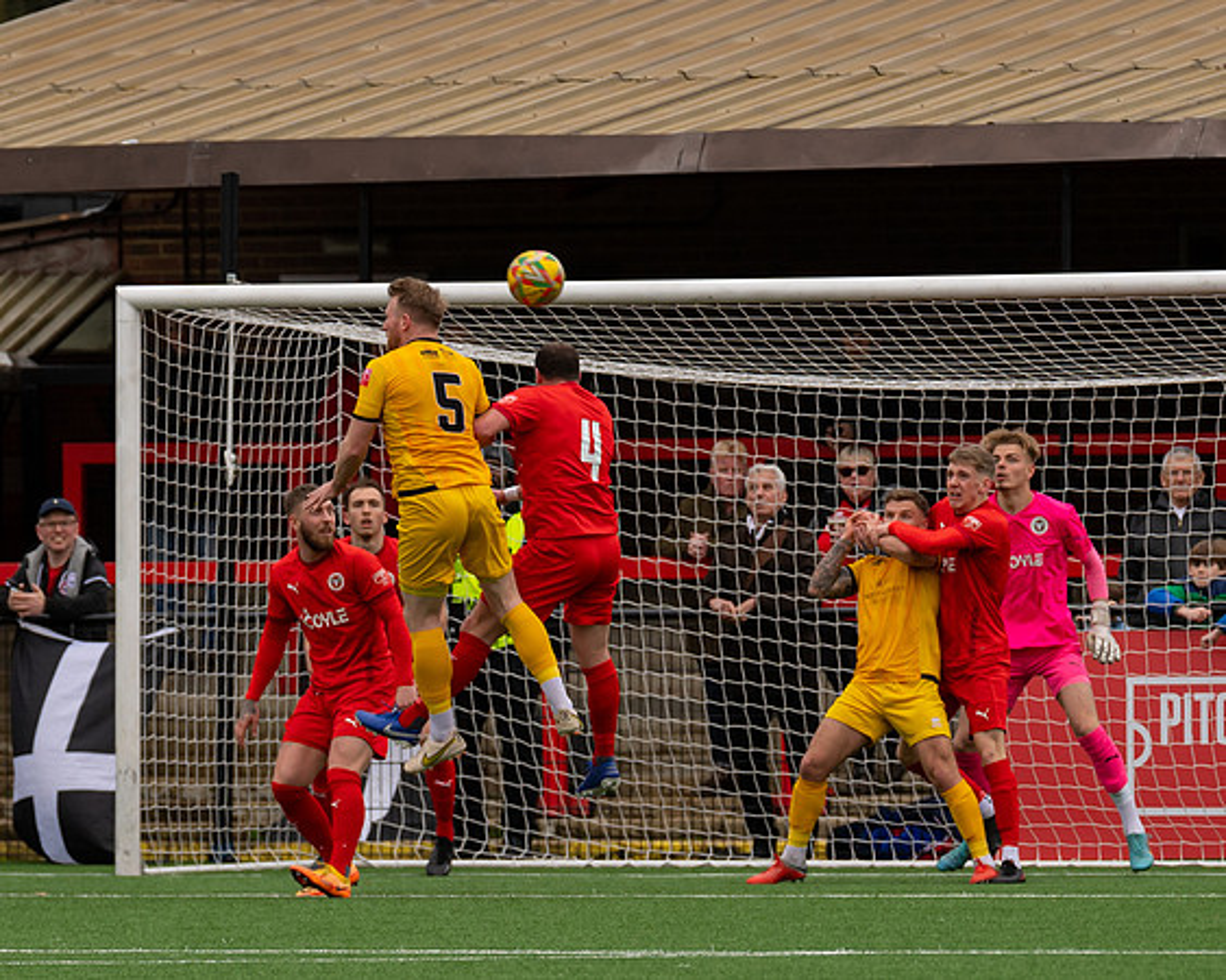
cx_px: 456
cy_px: 411
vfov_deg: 2.9
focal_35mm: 538
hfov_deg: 3.6
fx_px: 19510
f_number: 4
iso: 400
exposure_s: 1/1250
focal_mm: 250
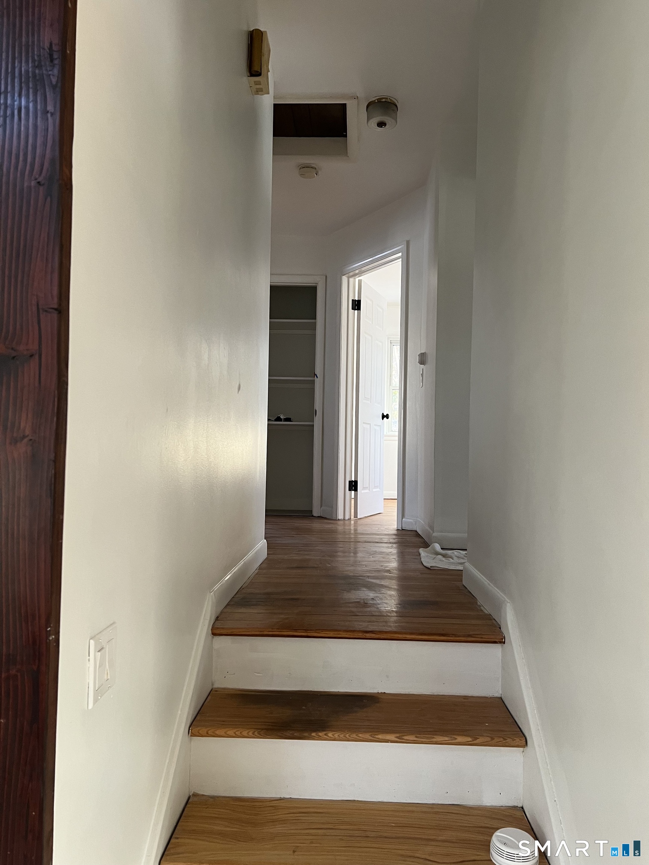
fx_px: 650
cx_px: 324
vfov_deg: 67.3
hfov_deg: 53.1
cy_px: 432
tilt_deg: +2.3
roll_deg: -1.7
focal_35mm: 26
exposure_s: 1/60
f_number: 1.5
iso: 160
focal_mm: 5.7
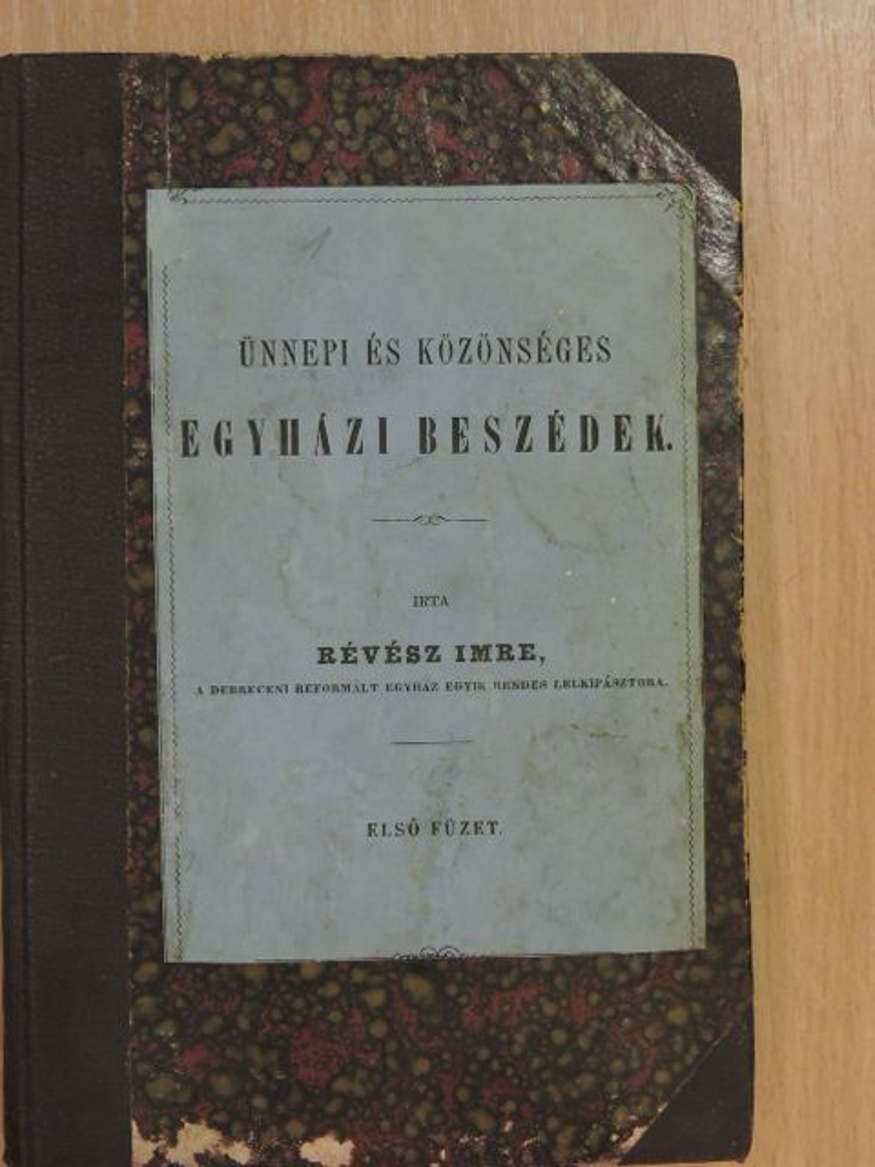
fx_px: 1854
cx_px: 438
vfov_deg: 34.9
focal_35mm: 55
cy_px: 584
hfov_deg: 26.6
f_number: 4
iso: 800
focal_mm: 9.9
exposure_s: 1/60
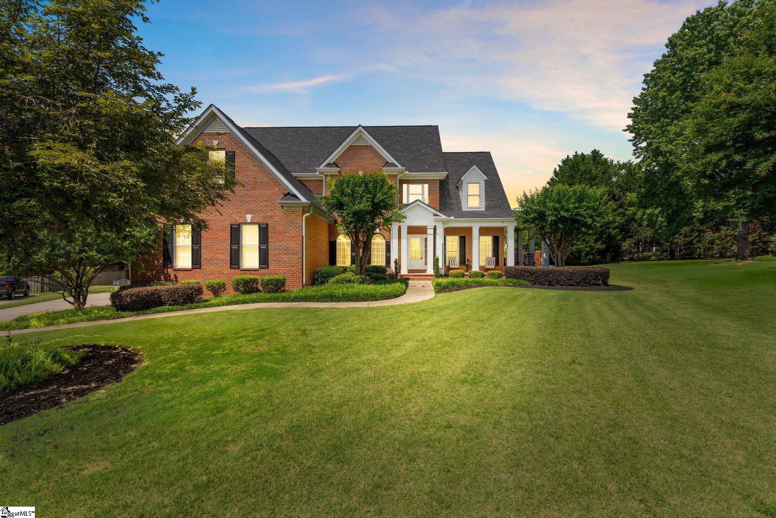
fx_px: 366
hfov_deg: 93.3
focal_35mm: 17
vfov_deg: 70.4
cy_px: 259
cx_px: 388
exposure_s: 1/320
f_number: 9
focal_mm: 17
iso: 200
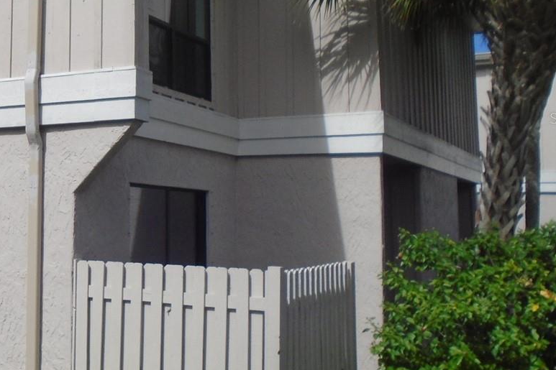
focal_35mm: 56
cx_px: 42
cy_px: 118
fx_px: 865
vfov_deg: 24.0
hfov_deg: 33.5
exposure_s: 1/320
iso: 100
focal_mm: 4.6
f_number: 8
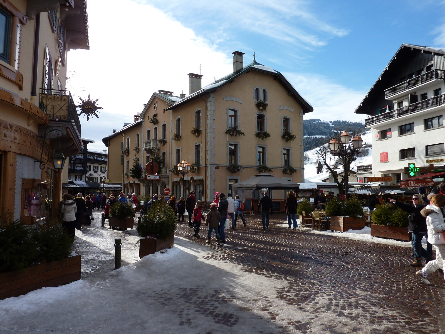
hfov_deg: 69.4
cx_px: 222
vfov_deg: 54.9
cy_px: 167
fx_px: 321
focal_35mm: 25
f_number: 4.5
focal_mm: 4.1
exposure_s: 1/400
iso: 80
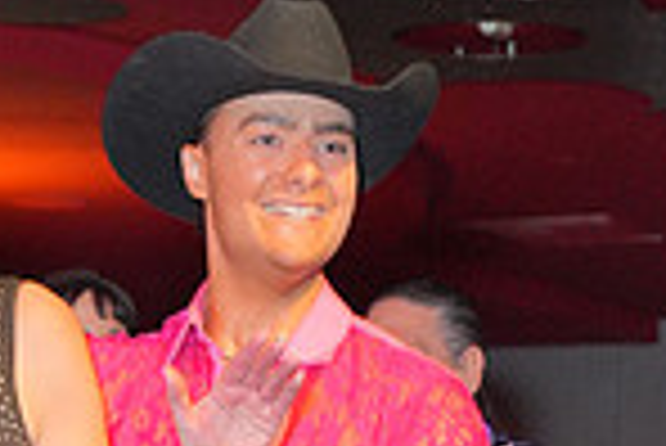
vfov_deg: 6.7
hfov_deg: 10.2
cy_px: 892
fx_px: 3704
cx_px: 128
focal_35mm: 200
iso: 4000
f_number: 4
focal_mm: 51
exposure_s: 1/250
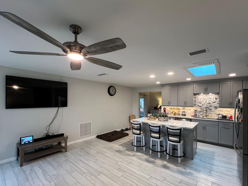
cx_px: 127
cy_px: 101
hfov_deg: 98.2
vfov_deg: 81.5
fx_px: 107
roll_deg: +0.4
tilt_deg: -0.1
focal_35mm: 15
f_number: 1.8
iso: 200
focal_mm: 1.57
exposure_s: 1/60
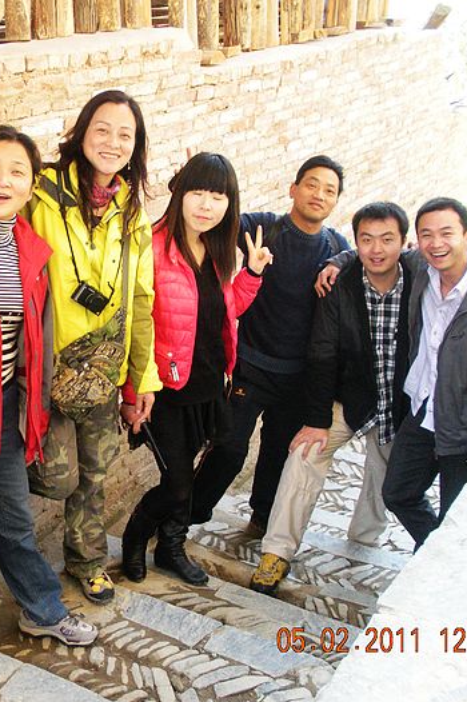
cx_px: 93
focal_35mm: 51
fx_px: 994
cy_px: 357
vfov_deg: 38.9
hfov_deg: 26.0
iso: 310
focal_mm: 6.3
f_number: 3.5
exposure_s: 1/60
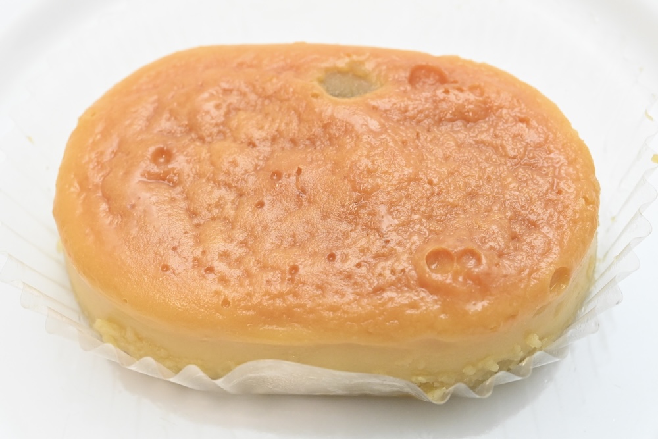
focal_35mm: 60
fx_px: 1097
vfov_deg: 22.6
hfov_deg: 33.4
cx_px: 329
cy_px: 220
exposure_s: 1/200
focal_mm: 60
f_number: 11
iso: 6400
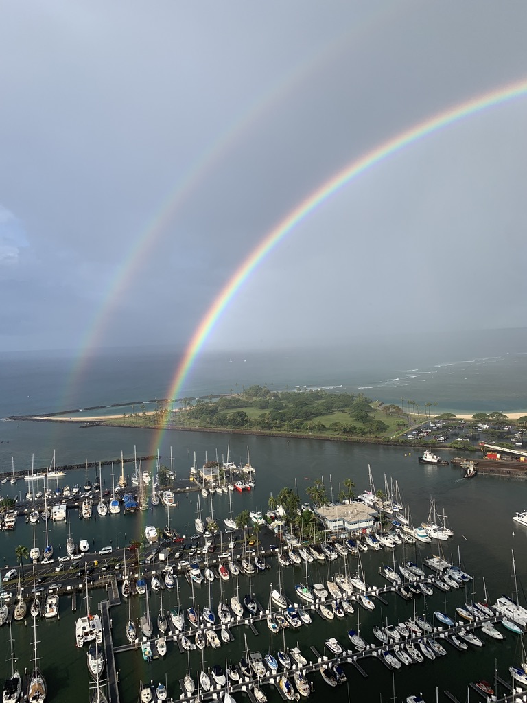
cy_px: 352
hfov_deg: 53.1
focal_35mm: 26
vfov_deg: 67.3
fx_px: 528
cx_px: 264
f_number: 1.8
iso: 25
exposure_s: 1/2364
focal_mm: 4.25
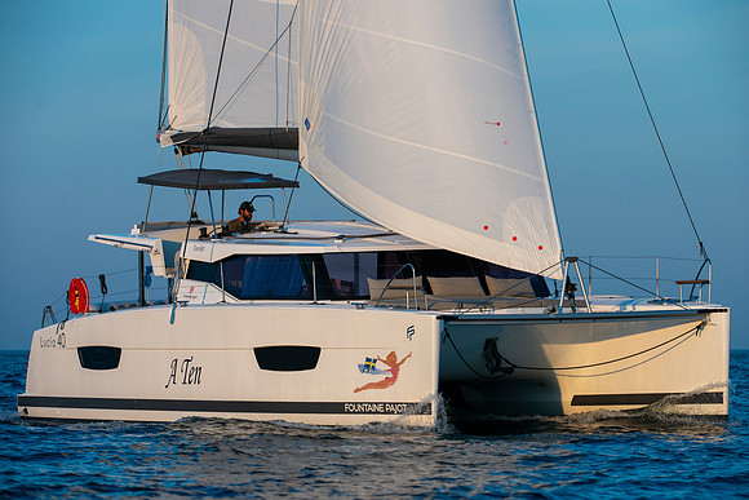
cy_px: 250
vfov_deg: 6.5
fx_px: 4434
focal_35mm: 213
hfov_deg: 9.7
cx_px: 372
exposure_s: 1/1000
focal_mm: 200
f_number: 6.3
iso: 400
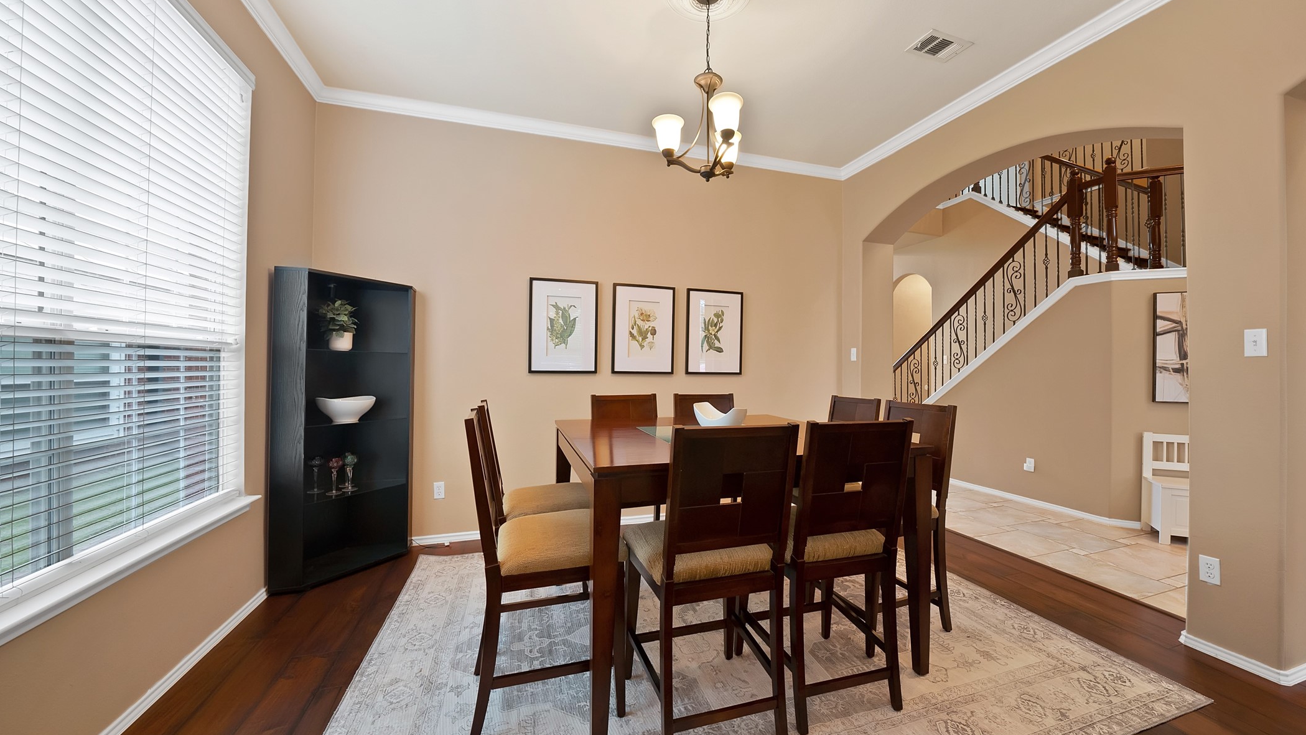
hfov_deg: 110.8
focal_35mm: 13
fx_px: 450
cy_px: 356
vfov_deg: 78.4
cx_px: 664
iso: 640
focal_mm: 12
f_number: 9
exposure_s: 1/1.25
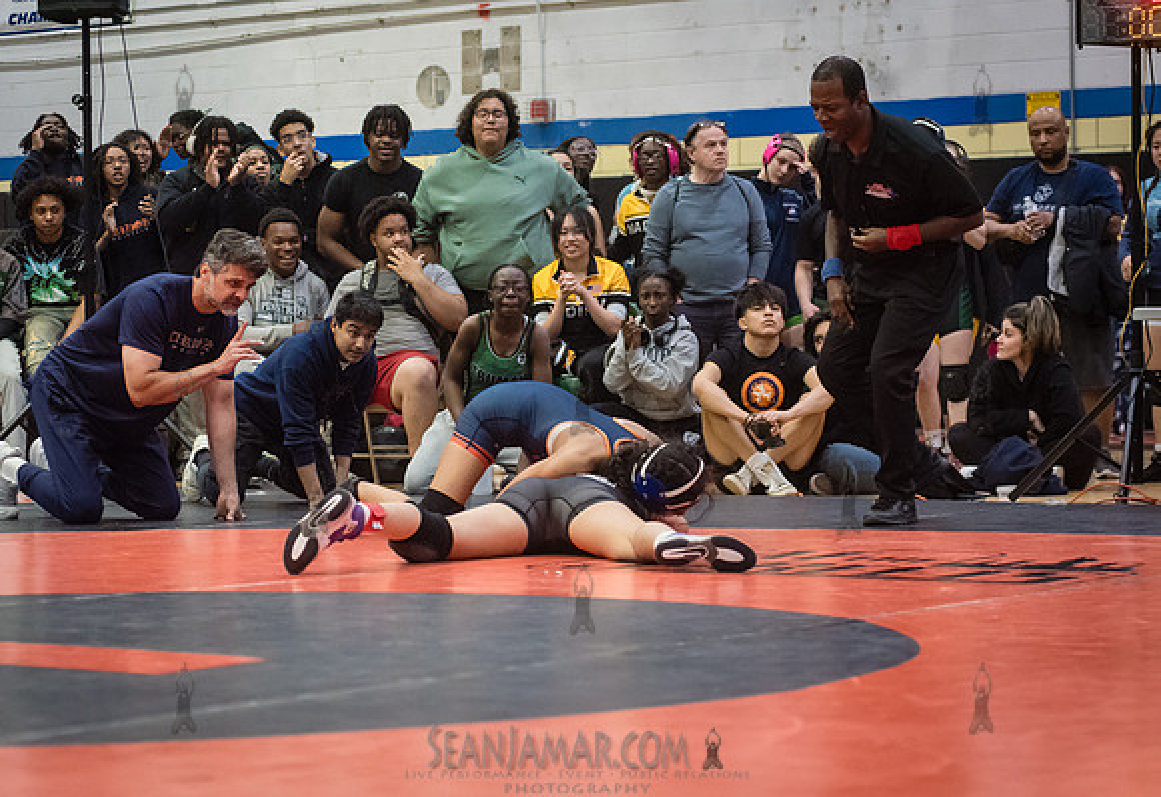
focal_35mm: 92
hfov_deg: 22.0
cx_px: 670
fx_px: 2979
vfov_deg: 15.2
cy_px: 447
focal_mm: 80
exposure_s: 1/400
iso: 8000
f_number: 3.5
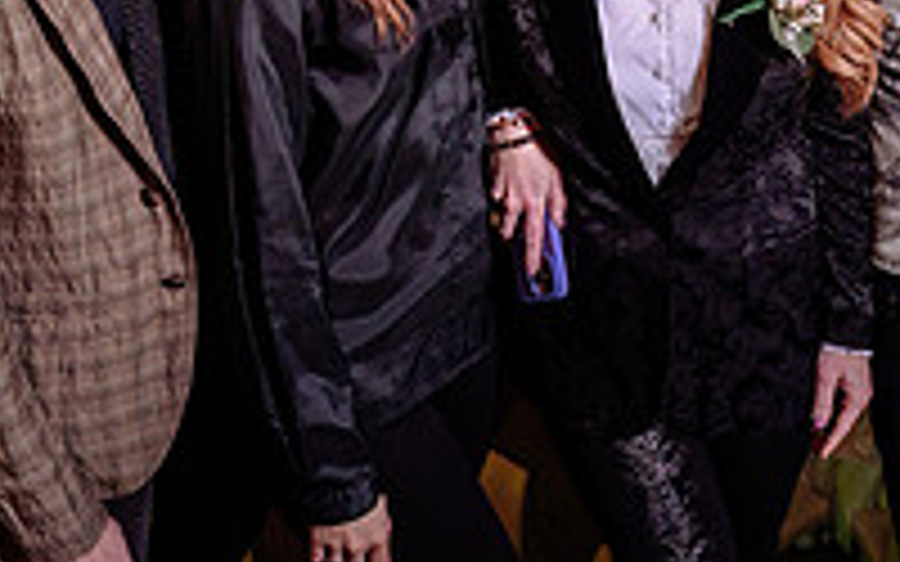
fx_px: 1766
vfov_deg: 18.0
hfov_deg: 28.5
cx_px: 532
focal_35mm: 72
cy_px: 119
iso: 800
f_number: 4
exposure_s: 1/80
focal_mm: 24
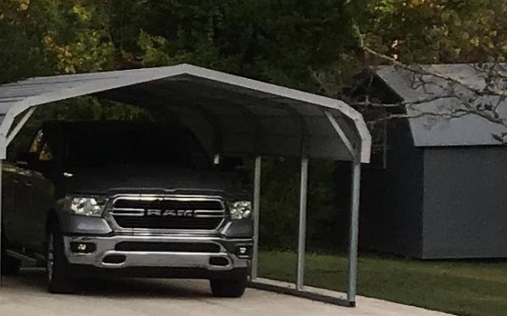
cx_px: -400
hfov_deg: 11.9
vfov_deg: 8.1
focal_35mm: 162
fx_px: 2237
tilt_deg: -5.1
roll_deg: +1.9
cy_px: 277
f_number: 2.4
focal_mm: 3.3
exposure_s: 1/298
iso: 25
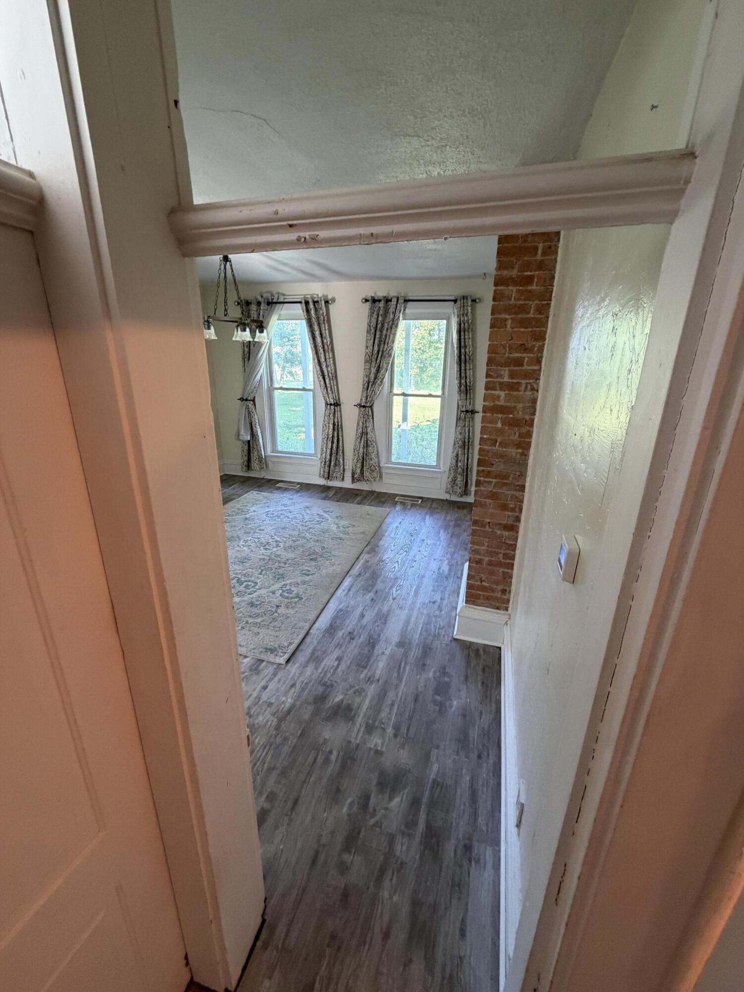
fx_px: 401
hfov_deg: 85.7
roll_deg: -0.4
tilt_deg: -18.0
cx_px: 372
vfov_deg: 102.1
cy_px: 496
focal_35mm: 14
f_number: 2.2
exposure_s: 1/65
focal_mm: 2.22
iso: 320
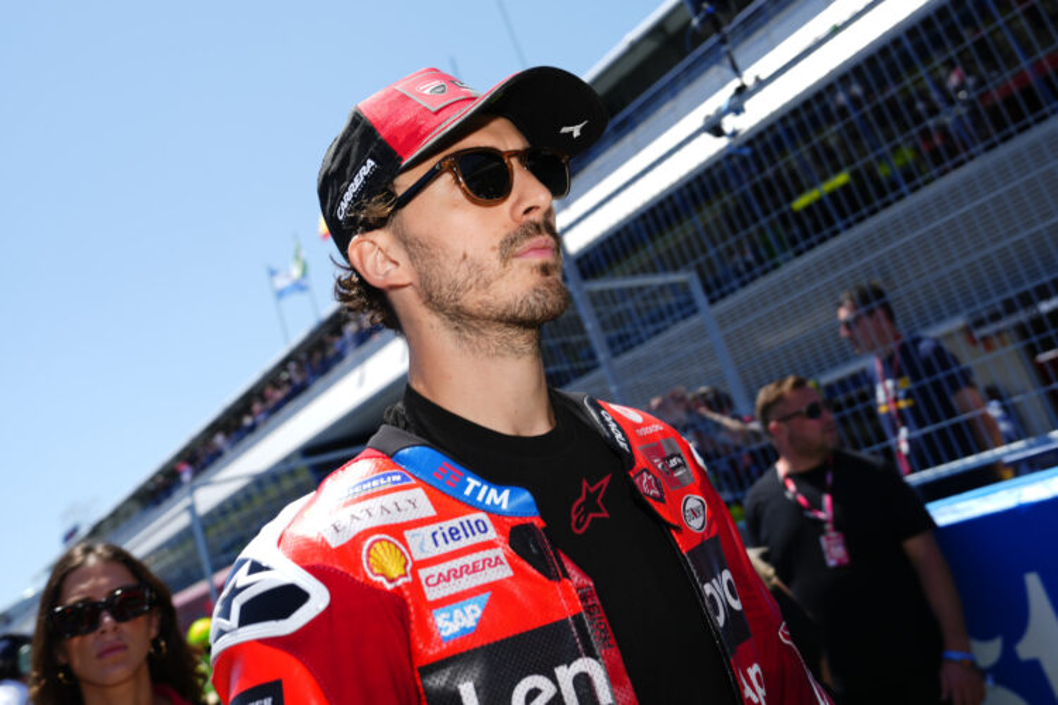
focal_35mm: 29
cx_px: 529
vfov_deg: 45.0
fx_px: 852
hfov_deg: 63.7
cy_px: 352
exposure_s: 1/500
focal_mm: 29
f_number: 4
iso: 50
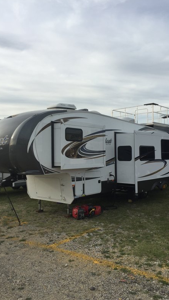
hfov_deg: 36.6
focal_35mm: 32
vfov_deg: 61.0
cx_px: 79
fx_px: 255
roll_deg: +1.1
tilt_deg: +1.7
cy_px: 149
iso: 32
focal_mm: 4.15
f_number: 2.2
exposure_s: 1/1464
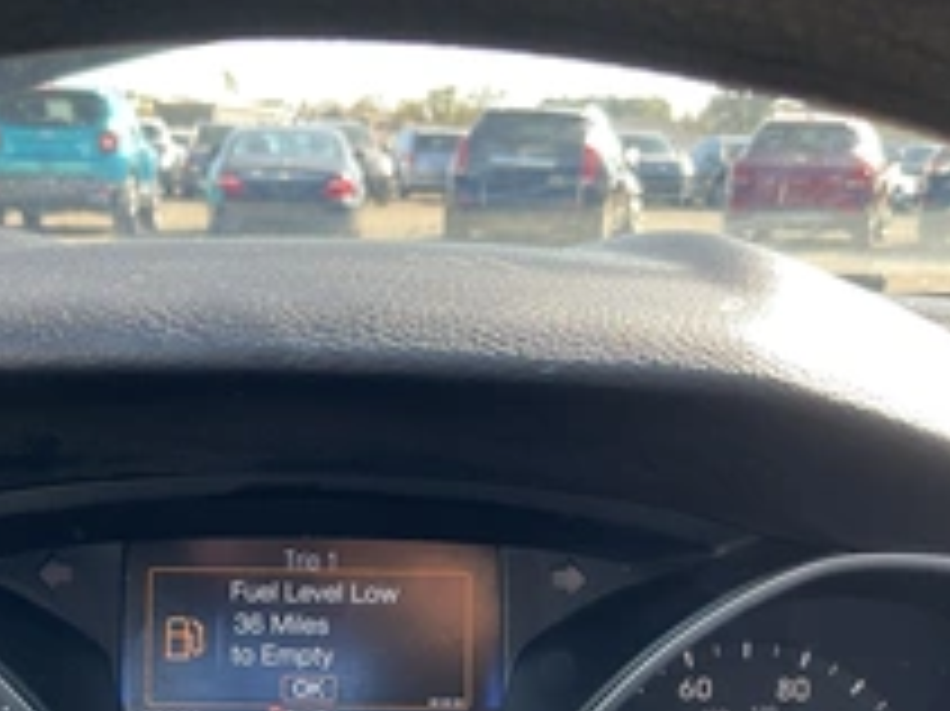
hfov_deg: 34.6
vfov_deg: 25.9
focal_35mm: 55
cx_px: 315
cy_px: 594
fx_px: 1509
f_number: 1.8
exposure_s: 1/122
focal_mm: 3
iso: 25
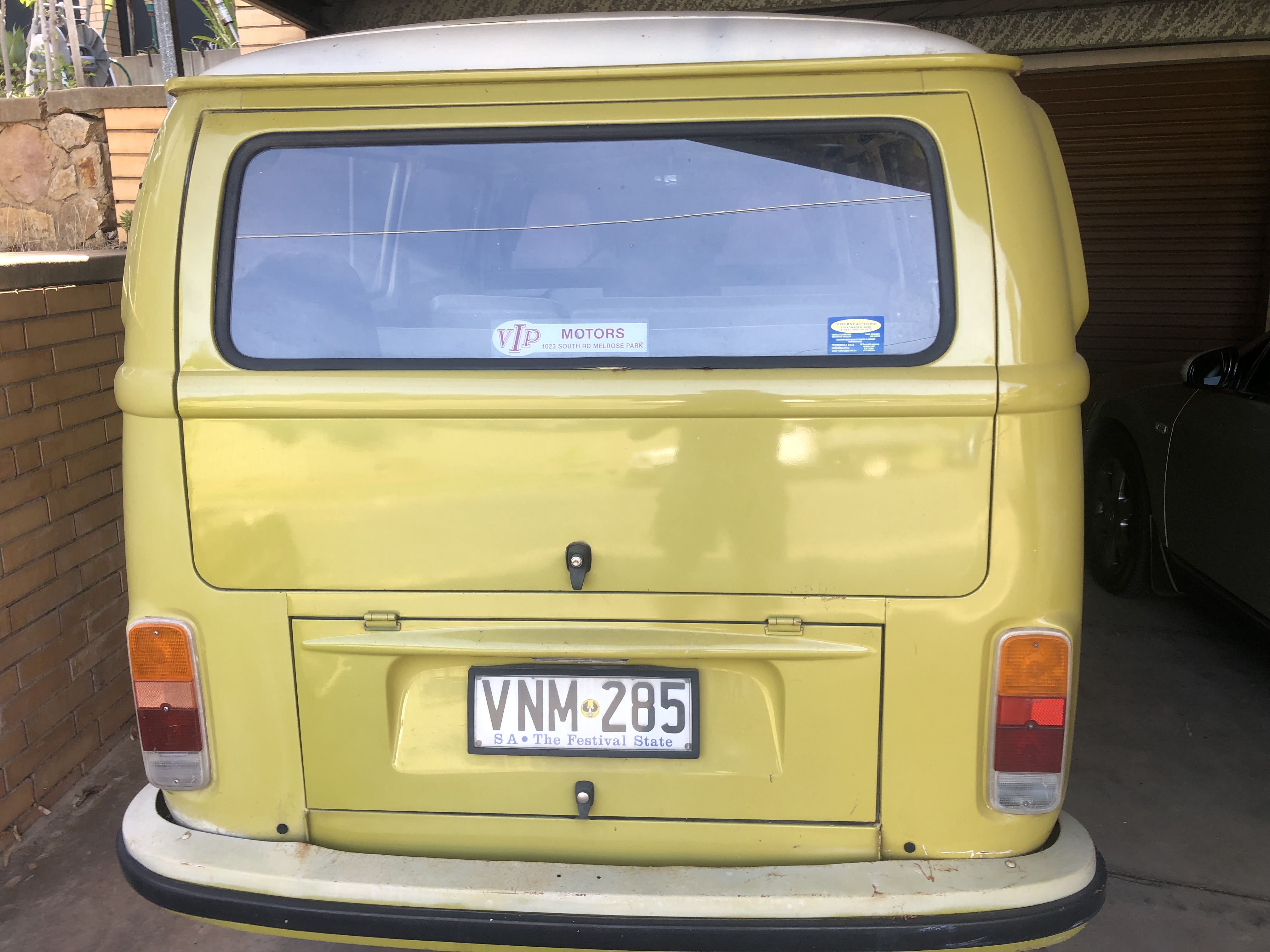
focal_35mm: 28
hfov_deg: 63.4
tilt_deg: -13.8
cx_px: 635
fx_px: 1027
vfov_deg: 49.7
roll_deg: +1.3
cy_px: 476
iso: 20
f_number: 1.8
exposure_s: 1/164
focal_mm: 3.99
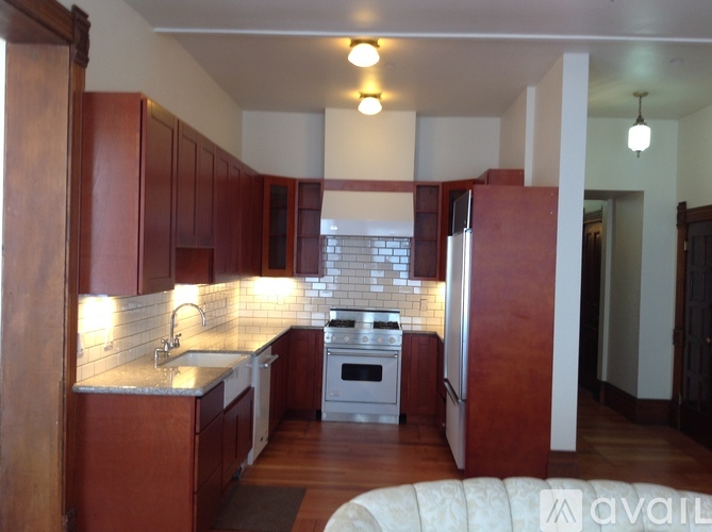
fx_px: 719
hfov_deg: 52.7
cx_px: 356
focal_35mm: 35
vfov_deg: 40.6
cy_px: 266
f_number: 2.4
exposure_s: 1/24
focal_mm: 4.28
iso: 64
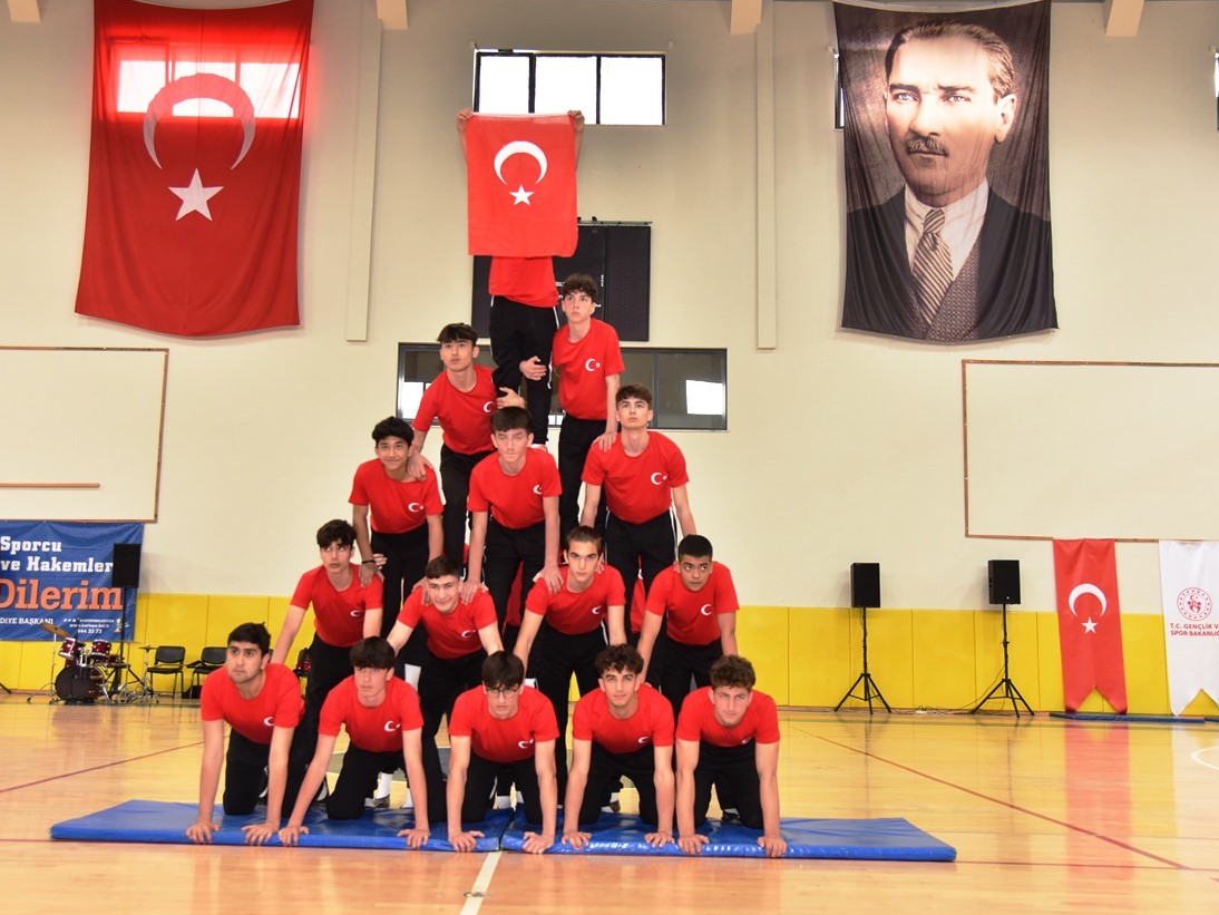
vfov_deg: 39.7
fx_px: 1268
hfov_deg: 51.3
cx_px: 562
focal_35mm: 36
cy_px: 457
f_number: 4
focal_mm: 32
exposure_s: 1/80
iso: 720
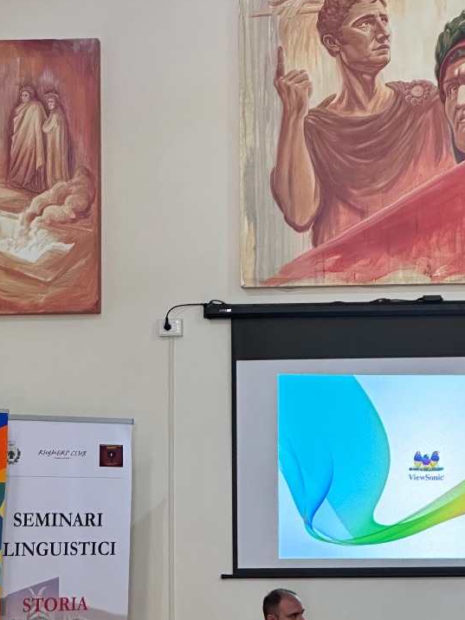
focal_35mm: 129
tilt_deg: +3.4
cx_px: 386
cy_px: 417
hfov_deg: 11.4
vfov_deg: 15.3
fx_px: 2310
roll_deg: +0.1
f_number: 2.8
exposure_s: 1/60
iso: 320
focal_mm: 9
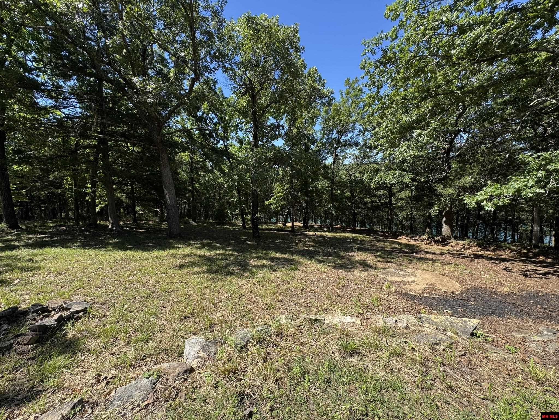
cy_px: 210
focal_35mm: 14
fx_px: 226
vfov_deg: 85.7
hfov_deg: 102.1
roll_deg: +1.1
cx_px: 280
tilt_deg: -6.3
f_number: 2.2
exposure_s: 1/433
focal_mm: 2.22
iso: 40
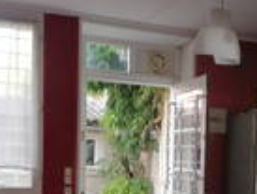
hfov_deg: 26.6
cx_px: 223
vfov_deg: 20.2
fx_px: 528
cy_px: 188
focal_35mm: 71
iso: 400
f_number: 1.8
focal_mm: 4.75
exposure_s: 1/100
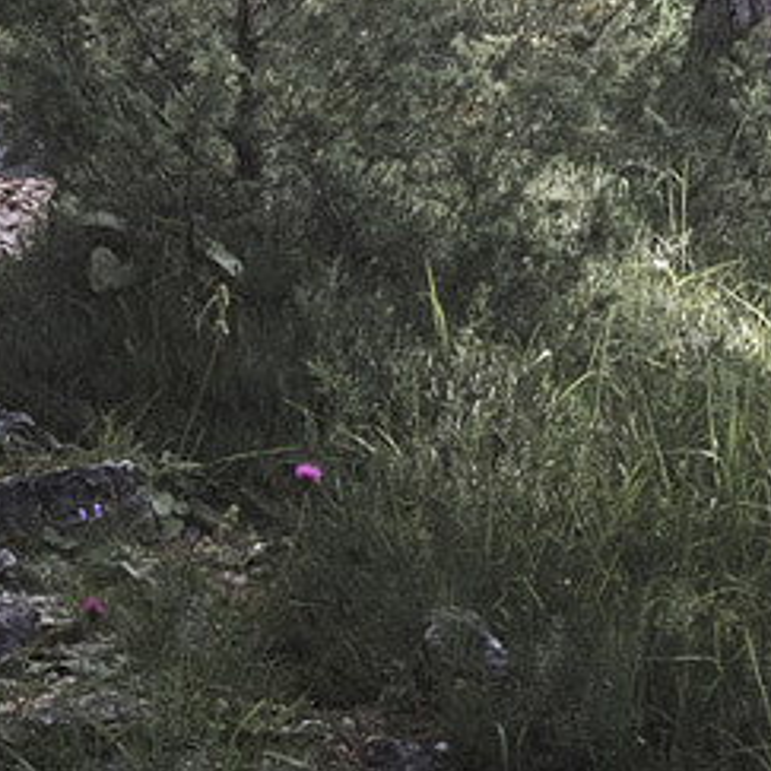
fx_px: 5771
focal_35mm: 229
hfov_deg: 7.6
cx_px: 616
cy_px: -327
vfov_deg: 7.5
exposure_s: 1/420
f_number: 4.5
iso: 500
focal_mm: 27
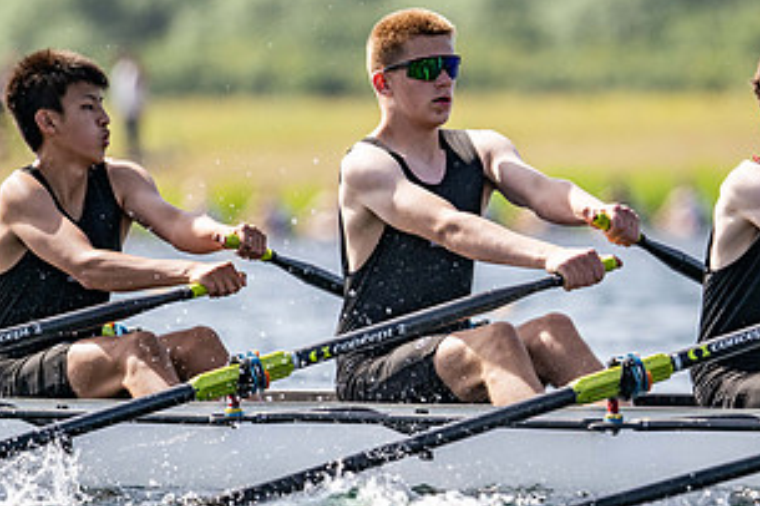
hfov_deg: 2.7
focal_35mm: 761
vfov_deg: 1.8
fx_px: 16056
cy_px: 188
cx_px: 536
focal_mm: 400
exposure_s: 1/2500
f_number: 4.5
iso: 280
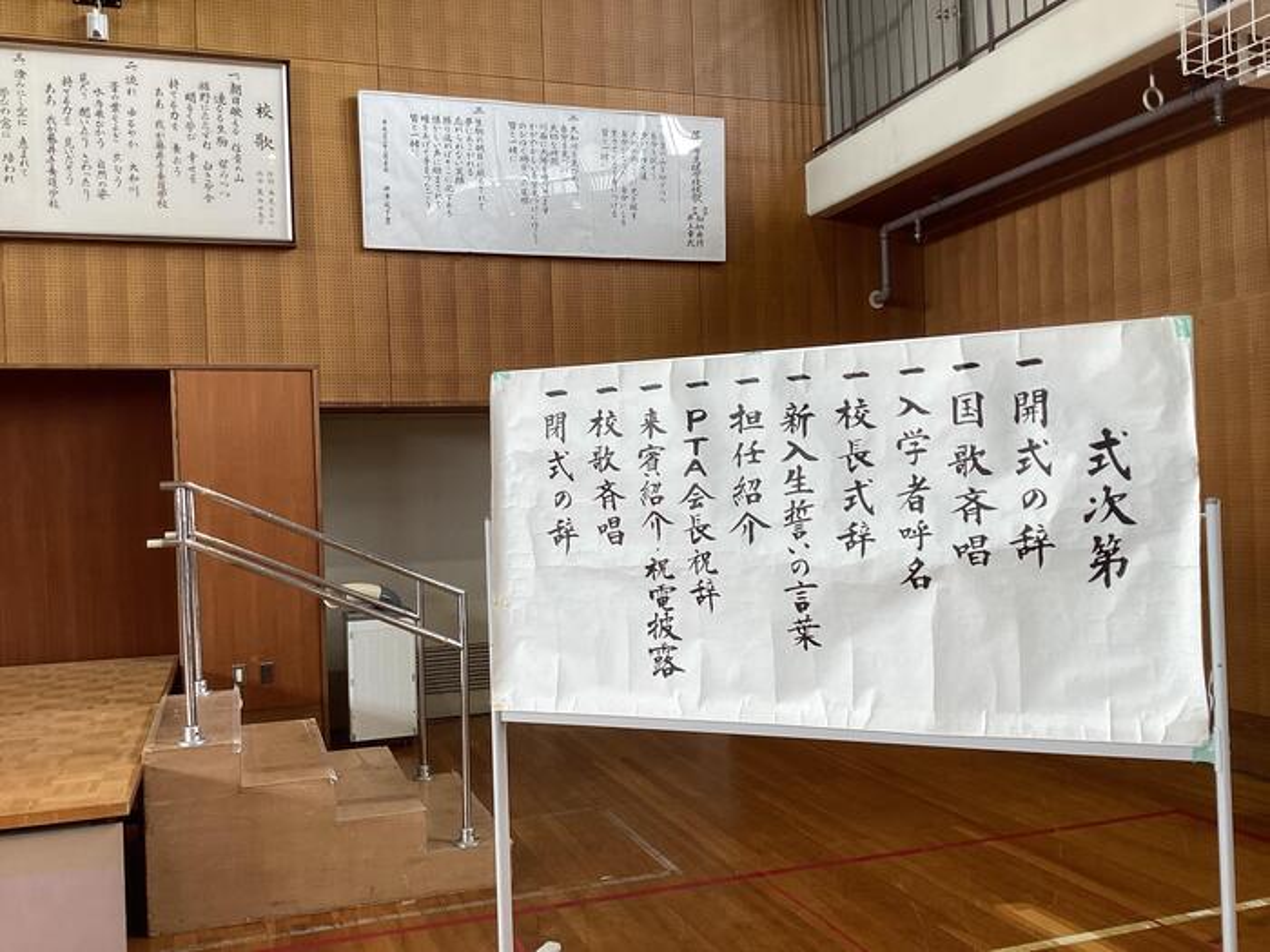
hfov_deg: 58.4
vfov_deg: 45.4
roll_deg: +1.0
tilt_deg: -1.6
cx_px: 635
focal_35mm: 31
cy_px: 476
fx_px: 1137
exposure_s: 1/60
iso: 50
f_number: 2.4
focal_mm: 3.3
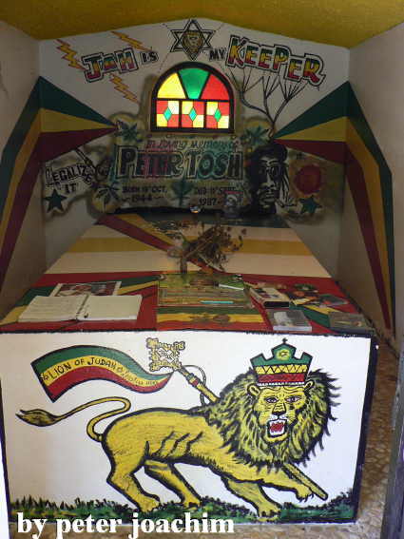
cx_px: 202
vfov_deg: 52.6
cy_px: 270
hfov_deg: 40.7
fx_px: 545
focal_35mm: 35
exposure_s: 1/30
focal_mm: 6
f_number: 2.8
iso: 200
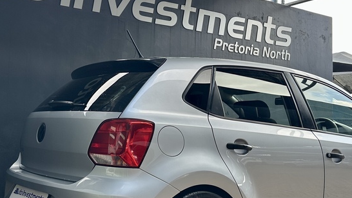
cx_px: 148
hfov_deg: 42.0
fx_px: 457
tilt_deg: +3.4
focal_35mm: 49
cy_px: 97
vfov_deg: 24.4
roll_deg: -1.4
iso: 80
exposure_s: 1/431
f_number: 1.78
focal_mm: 6.86
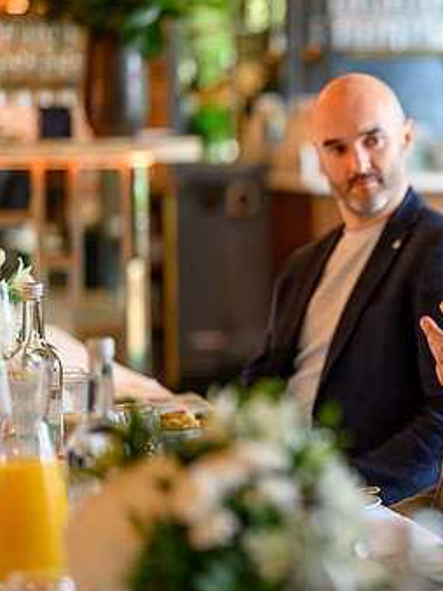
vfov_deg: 13.9
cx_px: 490
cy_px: 276
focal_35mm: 142
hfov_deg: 10.3
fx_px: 2425
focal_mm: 85
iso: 640
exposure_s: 1/200
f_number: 1.8
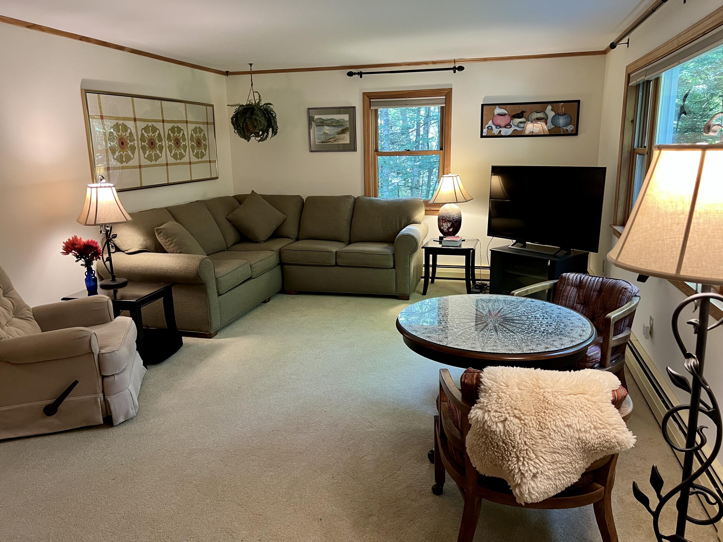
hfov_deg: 67.3
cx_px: 362
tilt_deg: -12.7
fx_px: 543
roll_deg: +1.2
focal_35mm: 26
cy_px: 271
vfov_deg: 53.1
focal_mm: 5.7
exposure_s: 1/60
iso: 160
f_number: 1.5
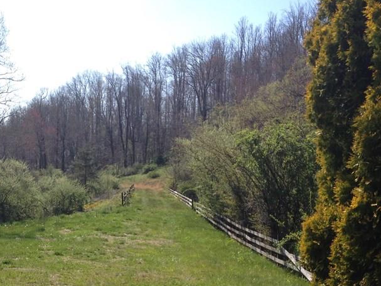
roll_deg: -3.9
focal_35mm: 59
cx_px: 126
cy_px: 227
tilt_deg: -5.9
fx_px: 650
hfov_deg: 32.4
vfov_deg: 24.5
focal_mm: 4.28
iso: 50
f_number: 2.4
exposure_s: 1/1284
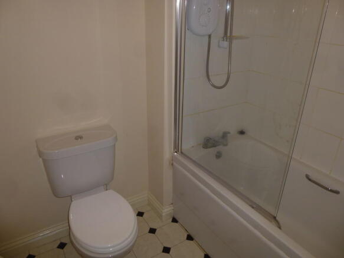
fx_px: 248
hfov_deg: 69.4
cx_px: 172
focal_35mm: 25
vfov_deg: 54.9
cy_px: 129
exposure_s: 1/60
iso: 100
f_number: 3.1
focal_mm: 4.5
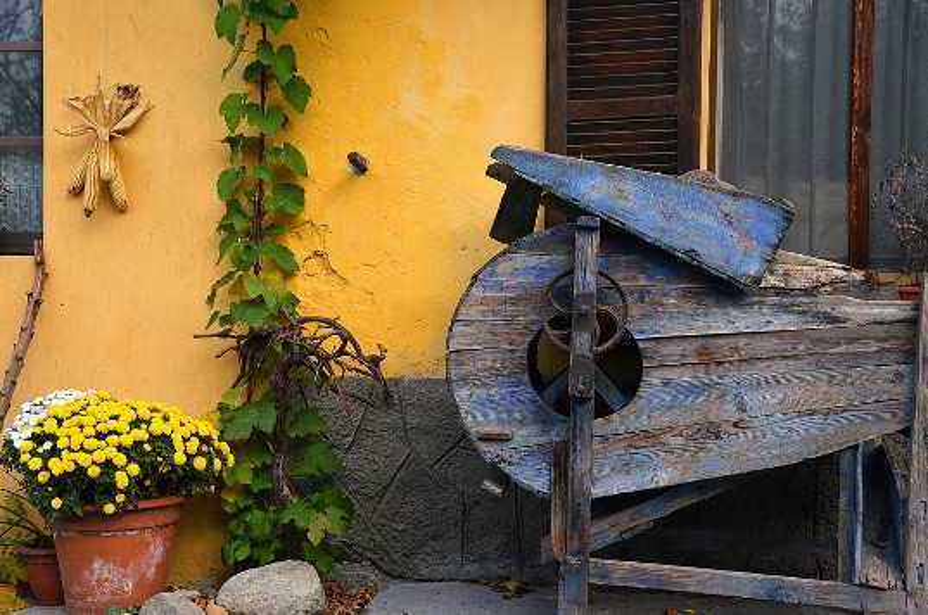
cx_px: 464
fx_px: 1235
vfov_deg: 28.0
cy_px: 308
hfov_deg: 41.2
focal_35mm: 48
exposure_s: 1/2000
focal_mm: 48
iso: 1250
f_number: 5
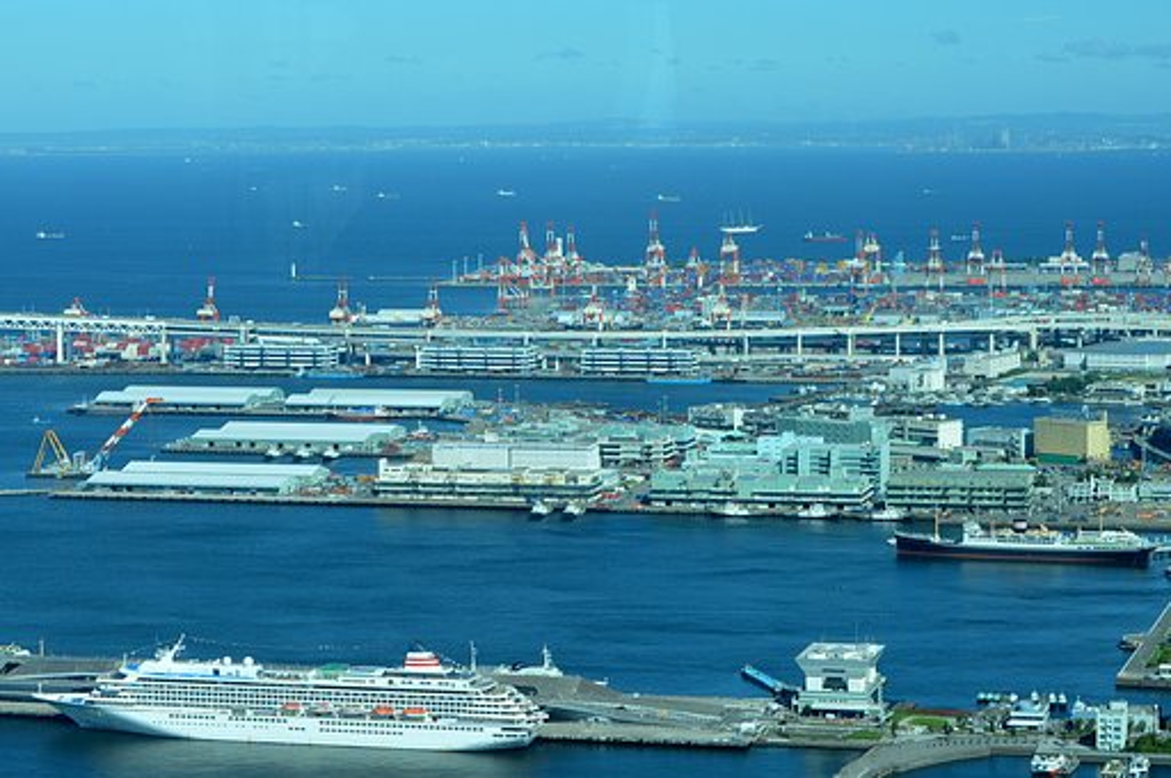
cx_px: 586
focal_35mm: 60
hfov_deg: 33.4
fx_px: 1949
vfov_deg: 22.6
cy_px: 389
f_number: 8
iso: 125
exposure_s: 1/250
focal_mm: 40
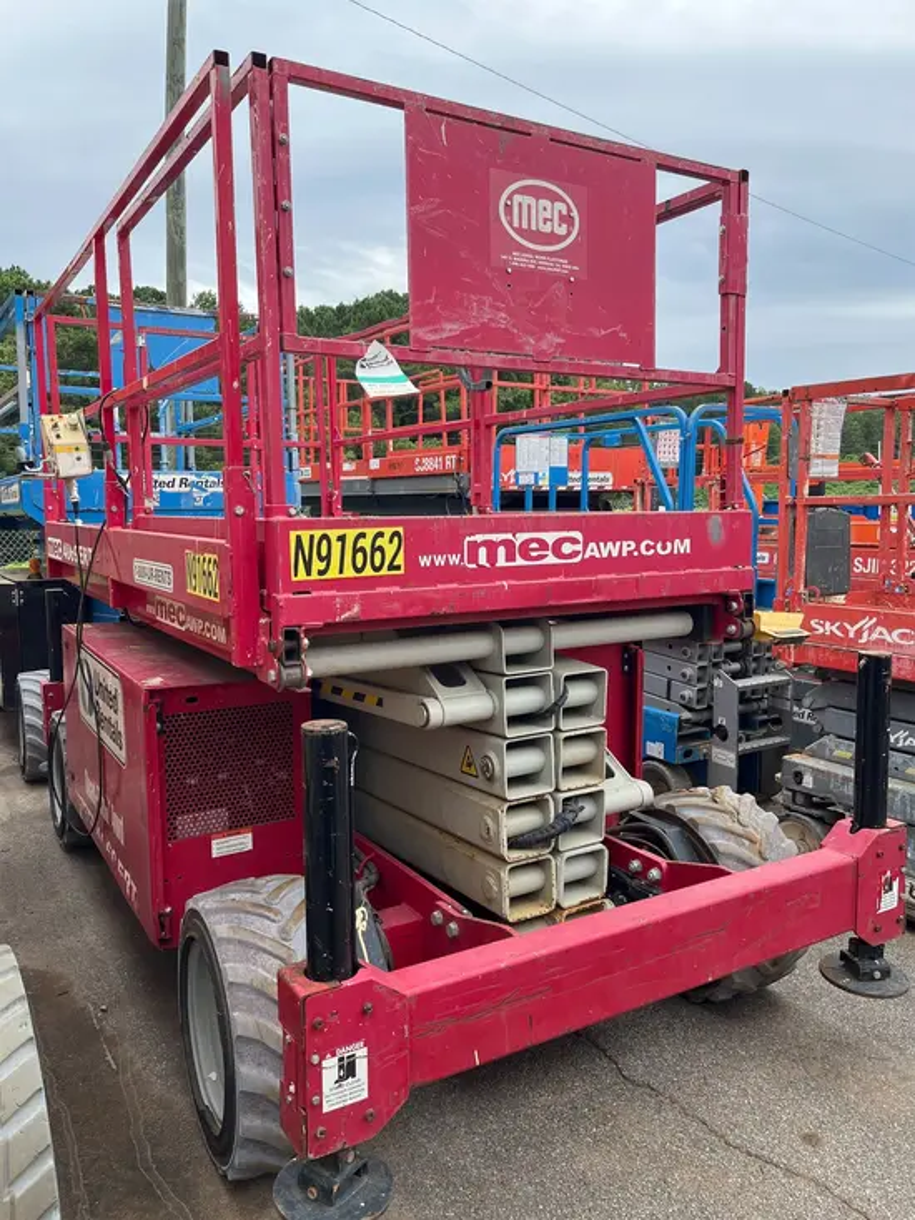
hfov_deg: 53.1
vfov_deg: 67.3
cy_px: 610
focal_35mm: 26
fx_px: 916
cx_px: 458
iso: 50
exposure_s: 1/793
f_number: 1.6
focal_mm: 5.1
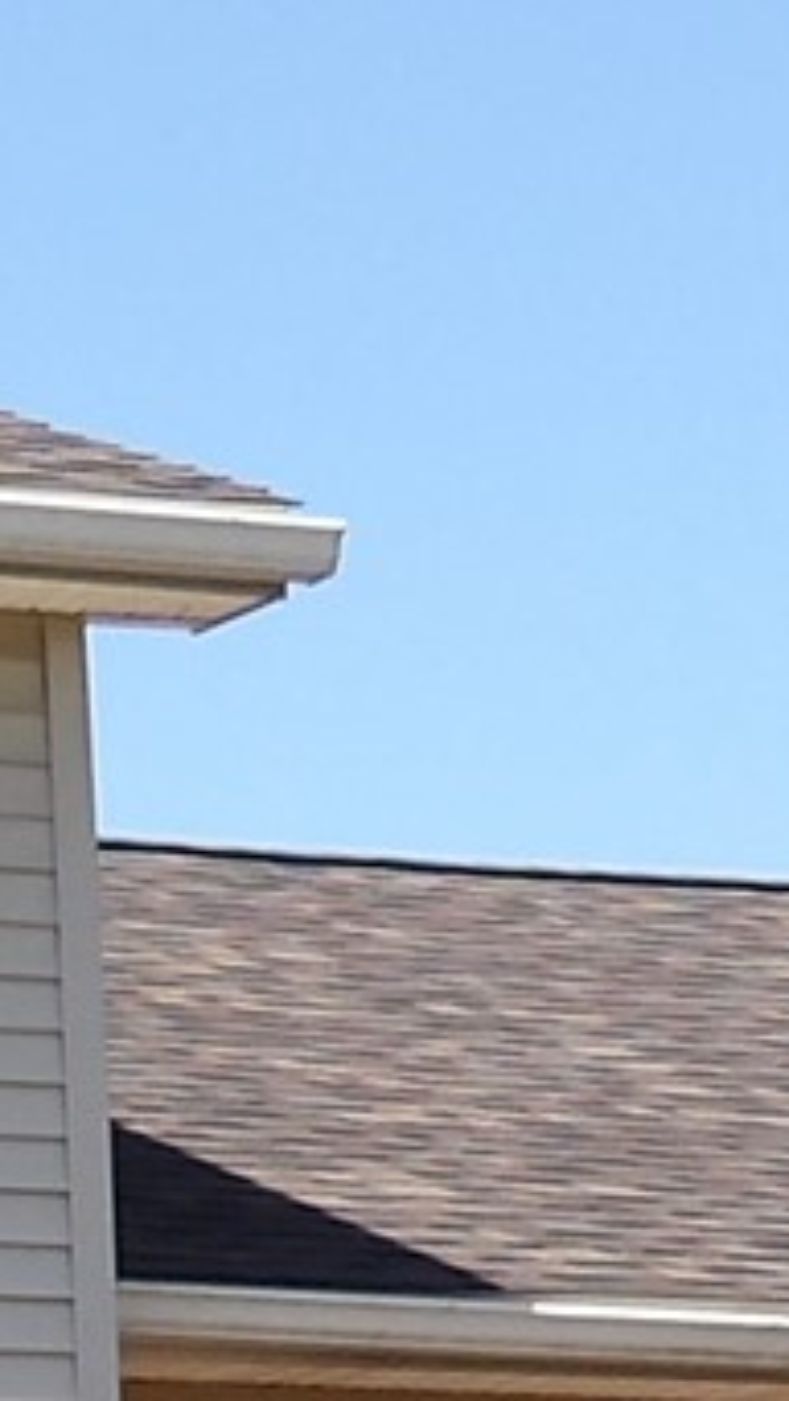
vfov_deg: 9.6
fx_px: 8028
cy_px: 2288
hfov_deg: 5.5
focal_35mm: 216
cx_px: -736
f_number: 3.6
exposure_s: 1/442
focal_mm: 5.9
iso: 100
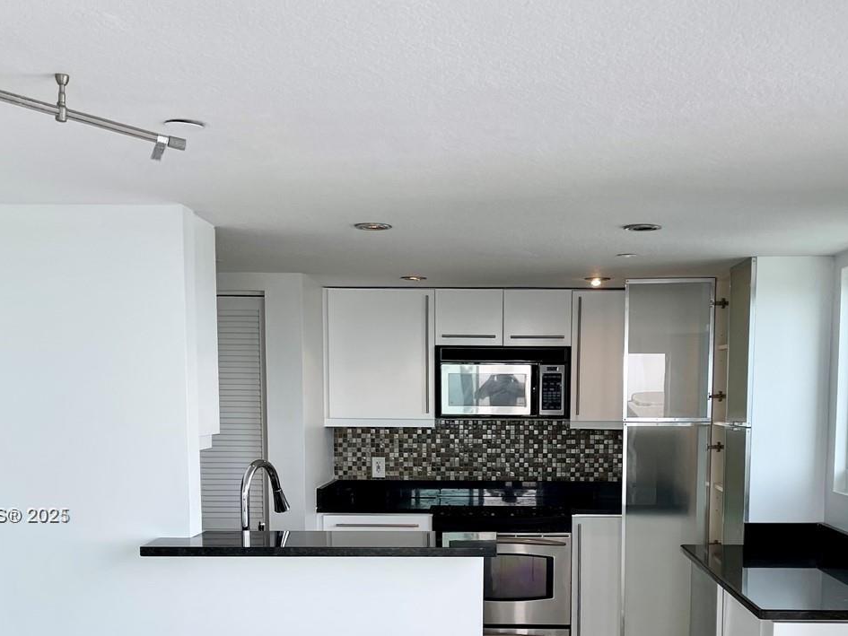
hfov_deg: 42.8
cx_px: 500
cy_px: 517
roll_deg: -1.1
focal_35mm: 44
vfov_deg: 31.9
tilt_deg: -2.2
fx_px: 1078
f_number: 1.6
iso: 32
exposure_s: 1/193
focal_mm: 5.1
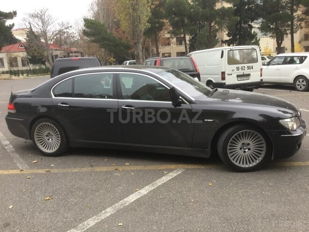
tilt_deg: -12.8
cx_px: 154
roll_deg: +1.3
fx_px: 277
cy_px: 116
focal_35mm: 31
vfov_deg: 45.4
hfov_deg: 58.4
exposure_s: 1/50
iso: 32
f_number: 2.4
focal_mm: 3.3
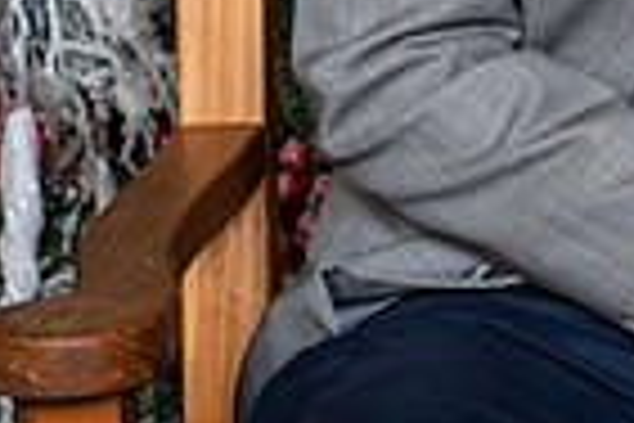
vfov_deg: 3.9
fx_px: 6146
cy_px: -356
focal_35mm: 349
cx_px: 1277
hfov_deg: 5.8
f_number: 8
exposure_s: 1/125
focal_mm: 85
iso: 400
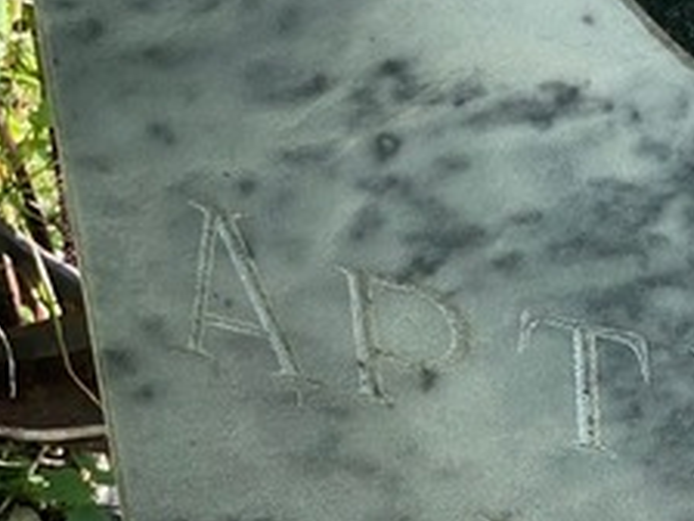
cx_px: 911
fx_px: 3729
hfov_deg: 10.4
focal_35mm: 186
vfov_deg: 7.8
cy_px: 791
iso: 20
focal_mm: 6
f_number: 2
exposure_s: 1/268
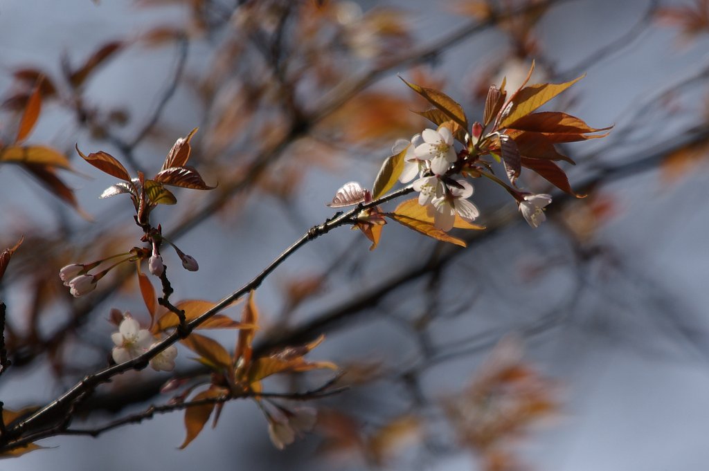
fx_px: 14759
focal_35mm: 750
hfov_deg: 2.8
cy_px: 236
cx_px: 354
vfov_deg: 1.8
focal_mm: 500
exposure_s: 1/500
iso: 100
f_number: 6.3
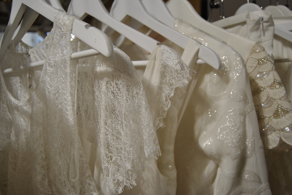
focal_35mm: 30
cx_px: 146
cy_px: 98
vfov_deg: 43.7
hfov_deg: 61.9
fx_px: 244
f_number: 3.5
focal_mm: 20
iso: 200
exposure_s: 1/50
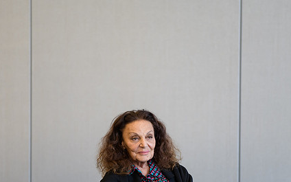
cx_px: 146
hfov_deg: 7.5
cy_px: 127
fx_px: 2213
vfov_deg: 4.7
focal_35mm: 279
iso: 800
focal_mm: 200
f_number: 3.2
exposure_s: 1/200
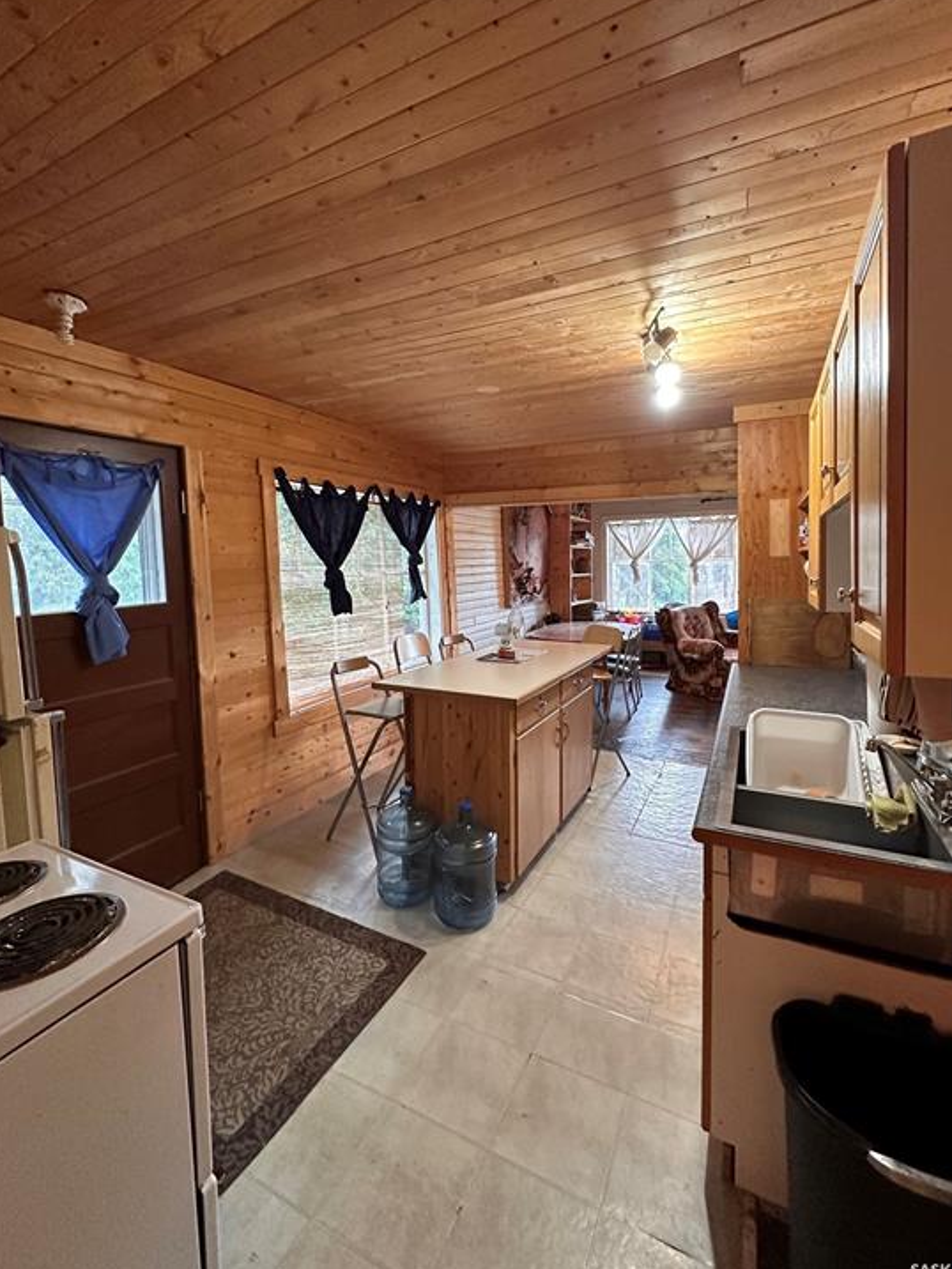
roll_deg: +0.6
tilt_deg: -3.9
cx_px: 499
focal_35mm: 15
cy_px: 598
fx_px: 550
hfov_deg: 81.7
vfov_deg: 98.1
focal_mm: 2.22
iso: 400
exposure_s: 1/60
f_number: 2.2
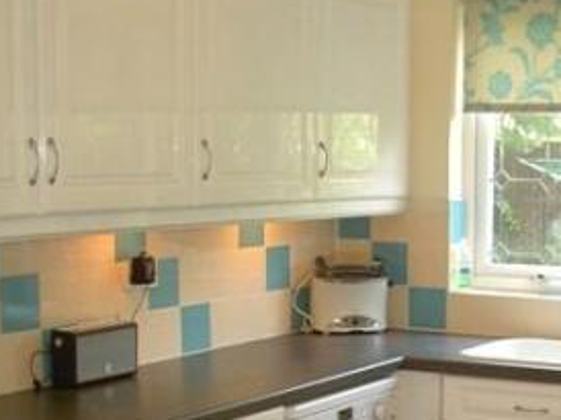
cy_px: 421
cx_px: 421
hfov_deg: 23.3
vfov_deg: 17.3
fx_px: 1344
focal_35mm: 83
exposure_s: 1/60
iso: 100
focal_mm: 8
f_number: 2.8
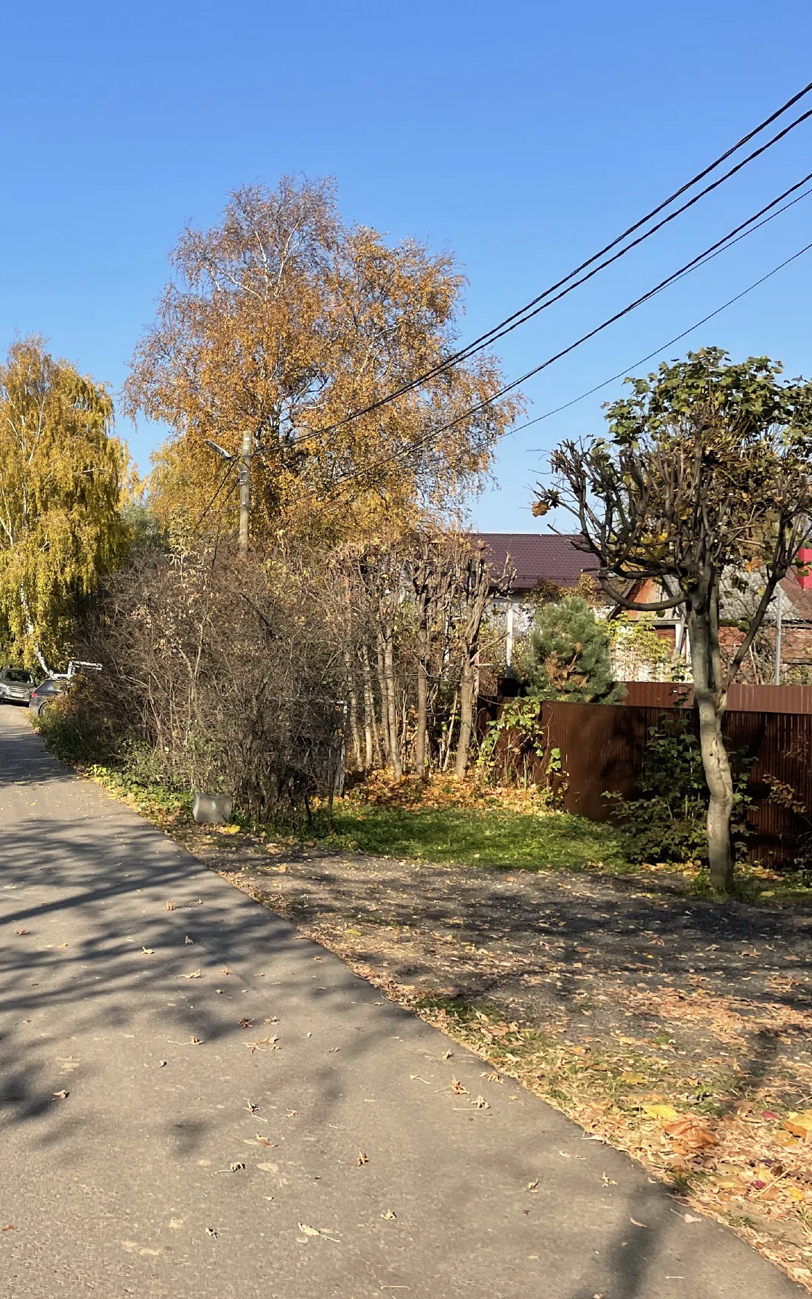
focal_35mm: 37
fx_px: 1310
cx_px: -21
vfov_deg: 52.8
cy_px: 647
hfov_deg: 31.5
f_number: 1.6
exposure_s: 1/1916
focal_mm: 4.2
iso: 32
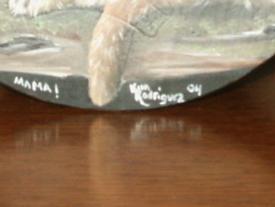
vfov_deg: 10.0
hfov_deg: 13.7
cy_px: -85
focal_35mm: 144
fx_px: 1144
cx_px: 176
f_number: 6.7
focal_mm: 7.18
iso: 200
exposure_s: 1/45
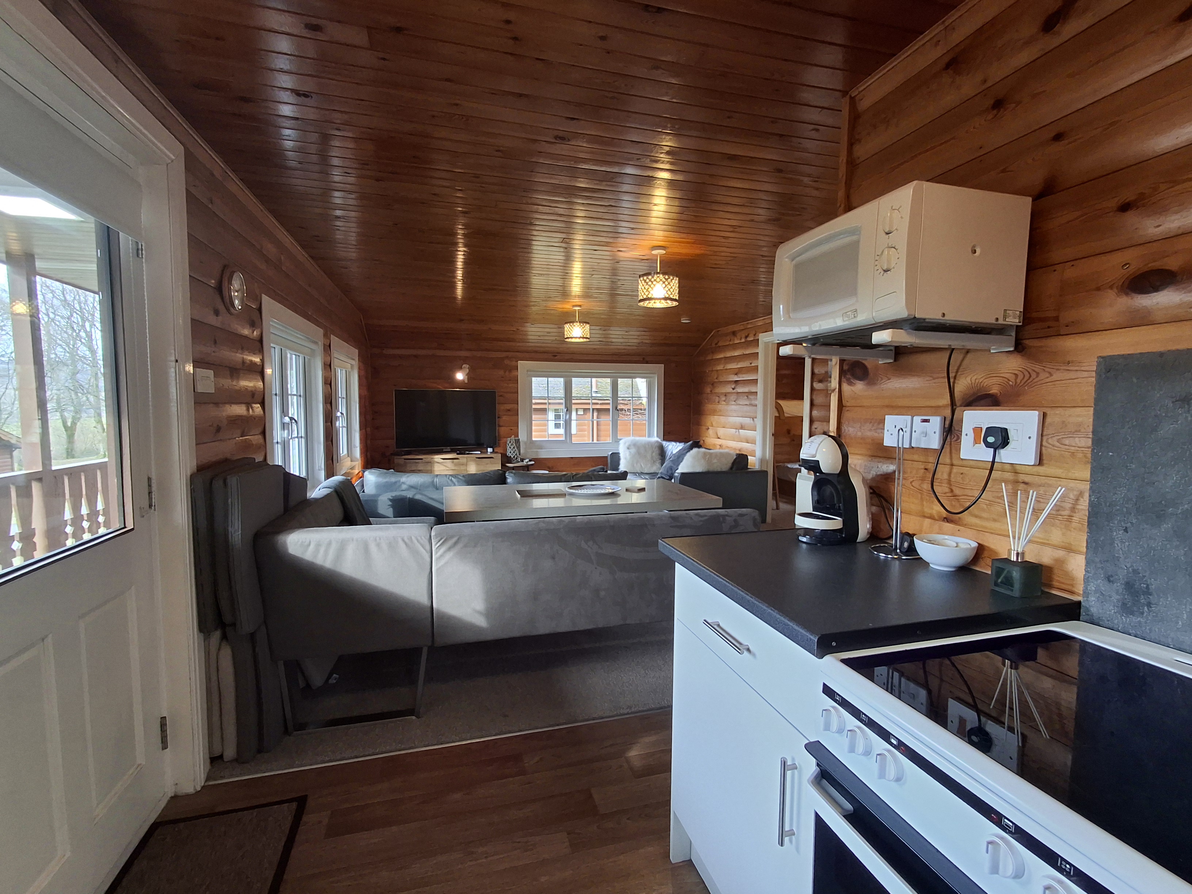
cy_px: 447
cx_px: 596
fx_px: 551
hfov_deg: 94.5
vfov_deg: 78.1
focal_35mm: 16
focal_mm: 1.64
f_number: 2.2
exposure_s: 1/50
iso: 100
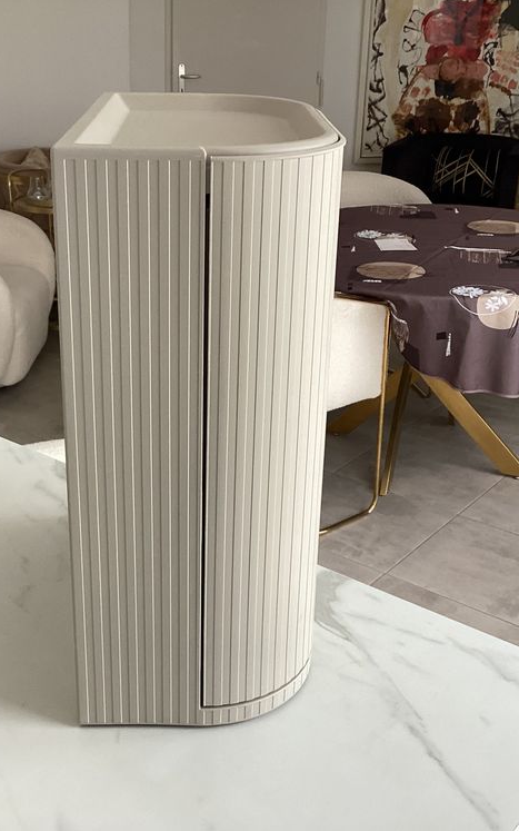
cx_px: 186
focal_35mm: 44
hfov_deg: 29.1
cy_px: 415
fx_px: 996
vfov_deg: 45.3
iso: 100
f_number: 2.4
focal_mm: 3.3
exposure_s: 1/60
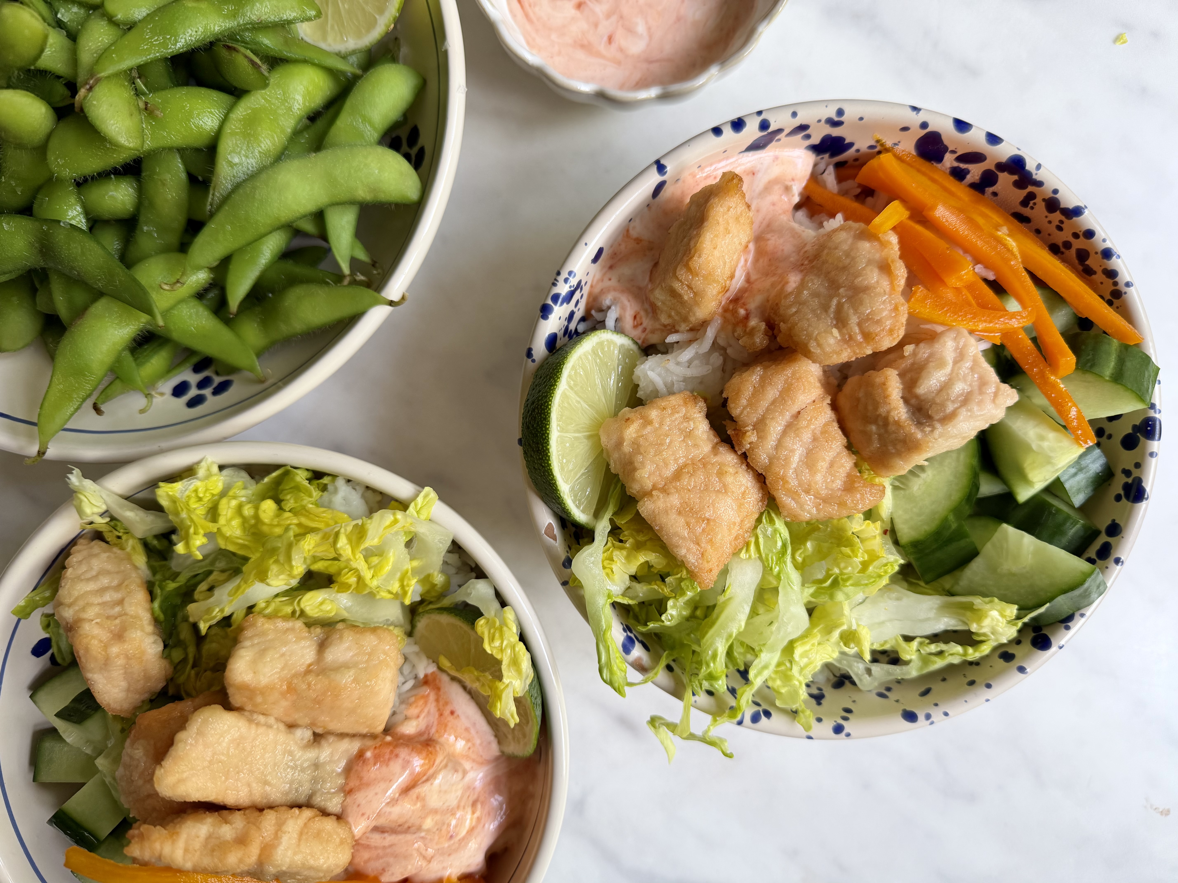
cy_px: 442
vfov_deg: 56.8
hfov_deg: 71.6
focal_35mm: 24
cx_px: 589
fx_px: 817
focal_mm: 6.76
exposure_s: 1/121
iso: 80
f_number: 1.78
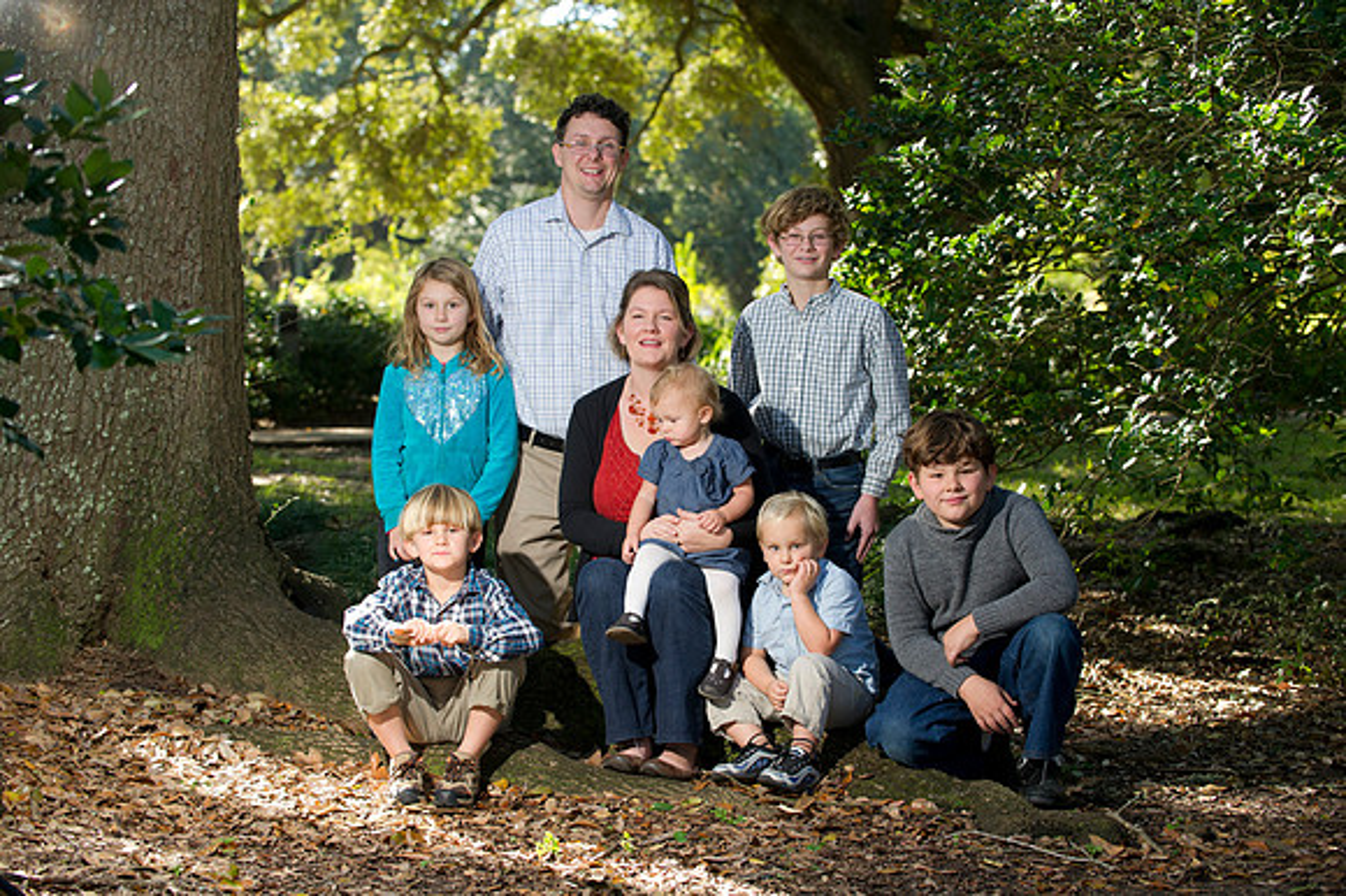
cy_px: 448
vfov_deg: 15.9
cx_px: 673
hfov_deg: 23.7
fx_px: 3213
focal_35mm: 86
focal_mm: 86
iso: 320
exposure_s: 1/160
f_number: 4
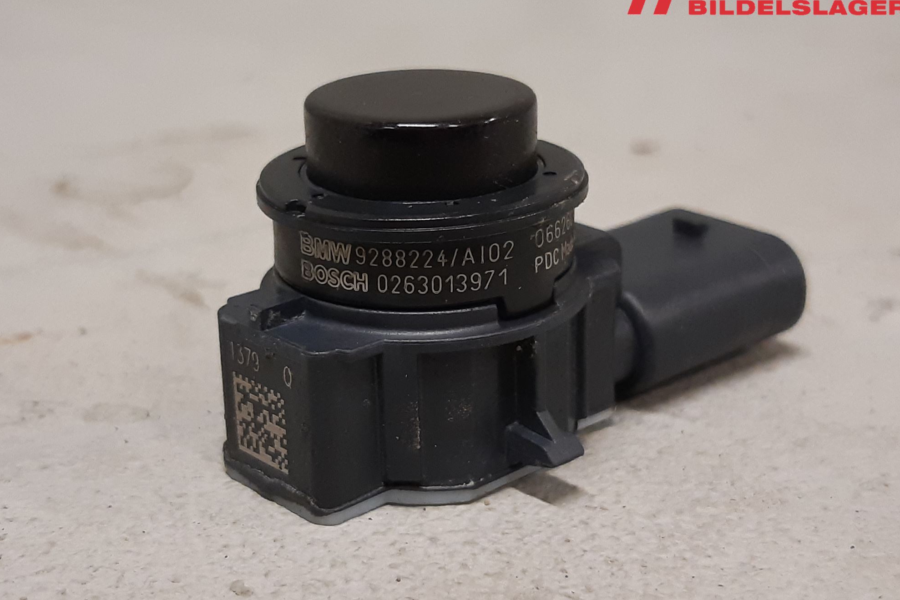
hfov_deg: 65.5
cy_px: 287
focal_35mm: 28
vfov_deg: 46.4
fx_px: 700
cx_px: 441
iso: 200
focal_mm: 3.93
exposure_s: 1/50
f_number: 1.7
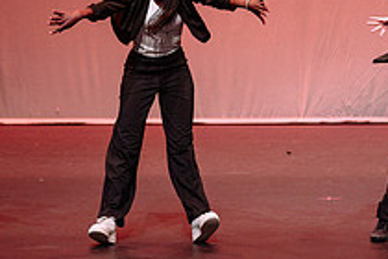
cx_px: 390
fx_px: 3115
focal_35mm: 289
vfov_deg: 4.8
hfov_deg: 7.1
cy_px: 127
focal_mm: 95
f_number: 2.8
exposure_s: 1/400
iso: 1250
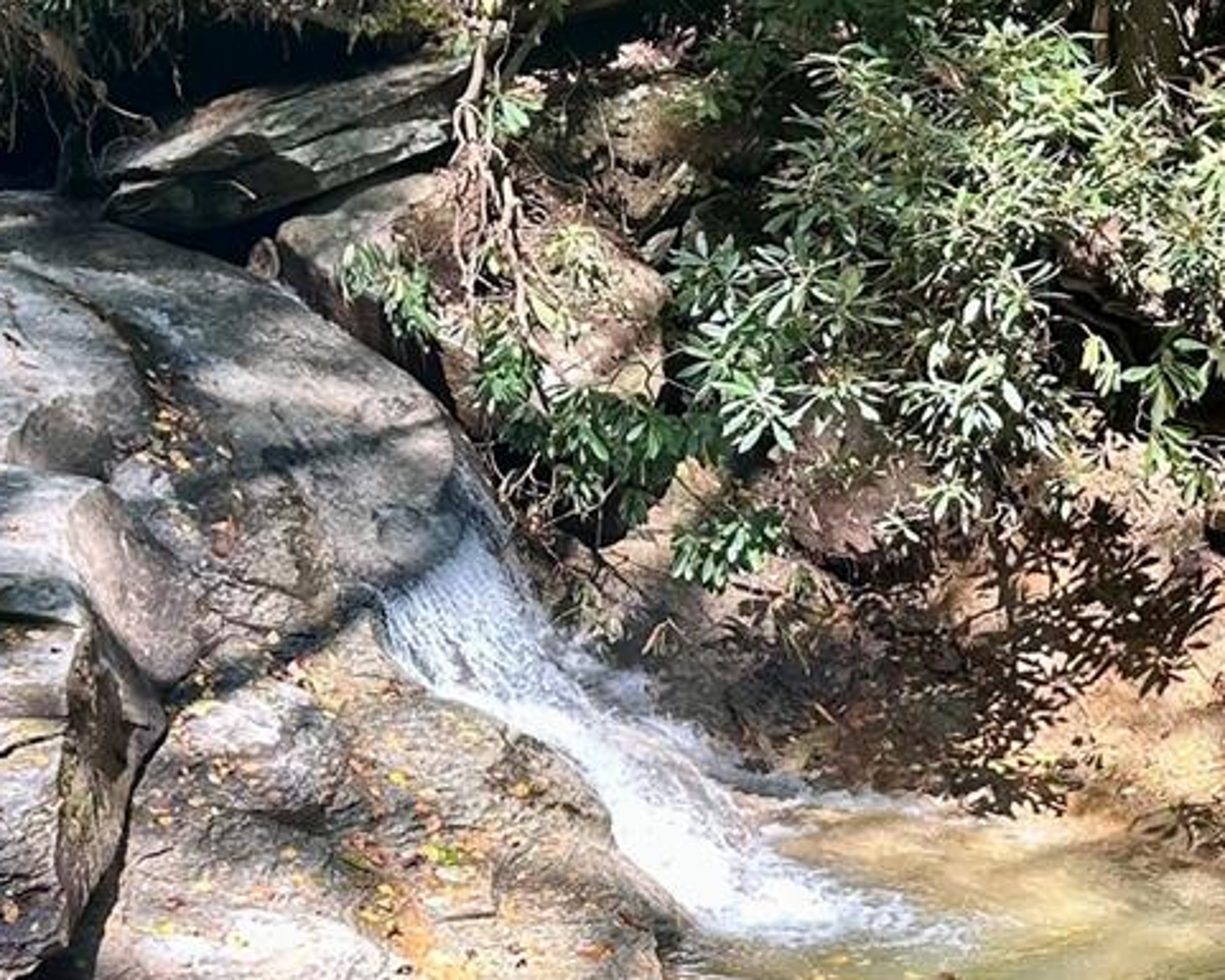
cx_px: 1108
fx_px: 2937
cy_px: 764
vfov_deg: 18.8
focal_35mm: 81
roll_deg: -1.5
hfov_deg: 22.9
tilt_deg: -13.3
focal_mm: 5.7
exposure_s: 1/148
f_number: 1.5
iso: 32
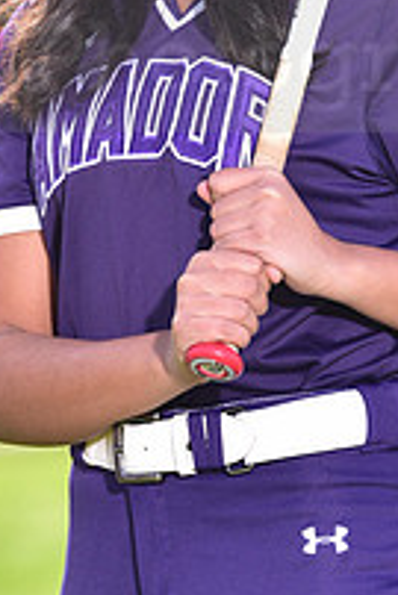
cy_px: 38
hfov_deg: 3.0
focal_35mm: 460
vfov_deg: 4.5
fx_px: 7615
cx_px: 243
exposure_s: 1/250
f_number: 5
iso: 100
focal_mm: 160
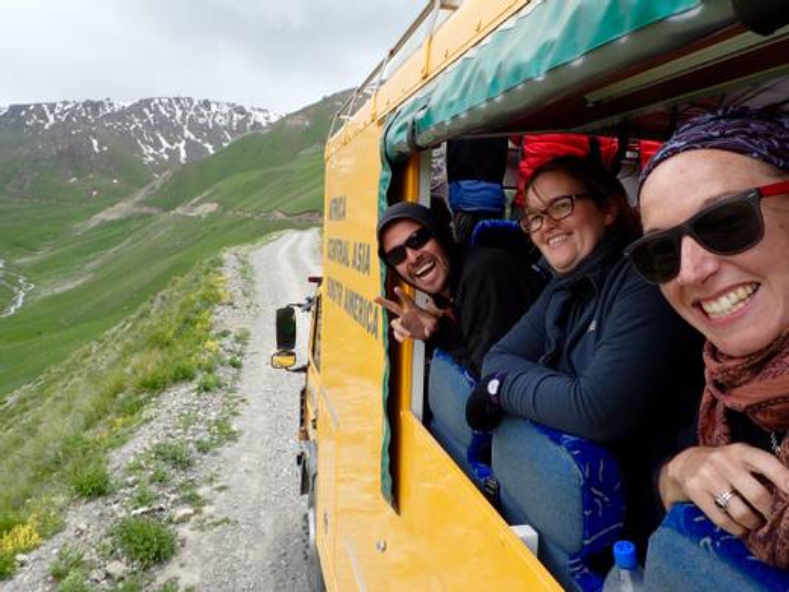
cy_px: 296
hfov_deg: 69.4
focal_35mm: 25
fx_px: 570
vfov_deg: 54.9
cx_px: 394
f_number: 2.8
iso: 100
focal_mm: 4.5
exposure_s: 1/640
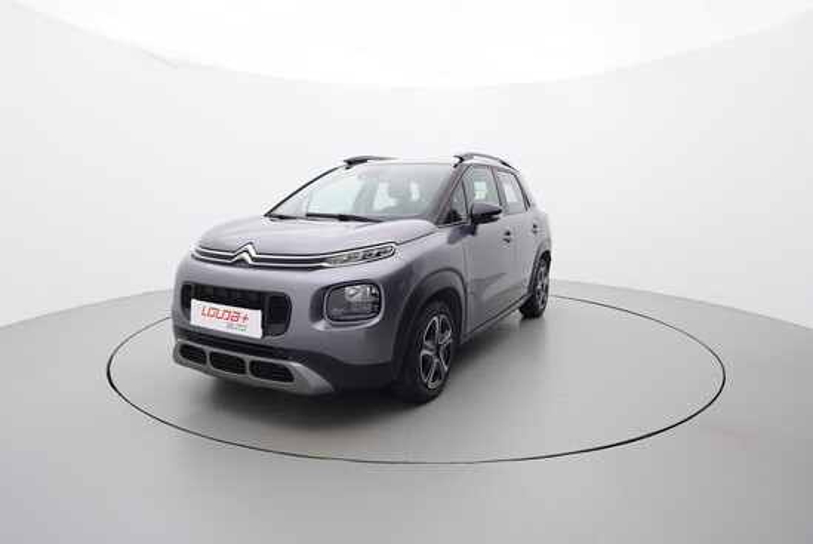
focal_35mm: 22
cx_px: 406
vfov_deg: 56.2
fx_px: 509
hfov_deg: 77.3
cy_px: 272
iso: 200
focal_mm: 15
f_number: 5
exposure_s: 1/80
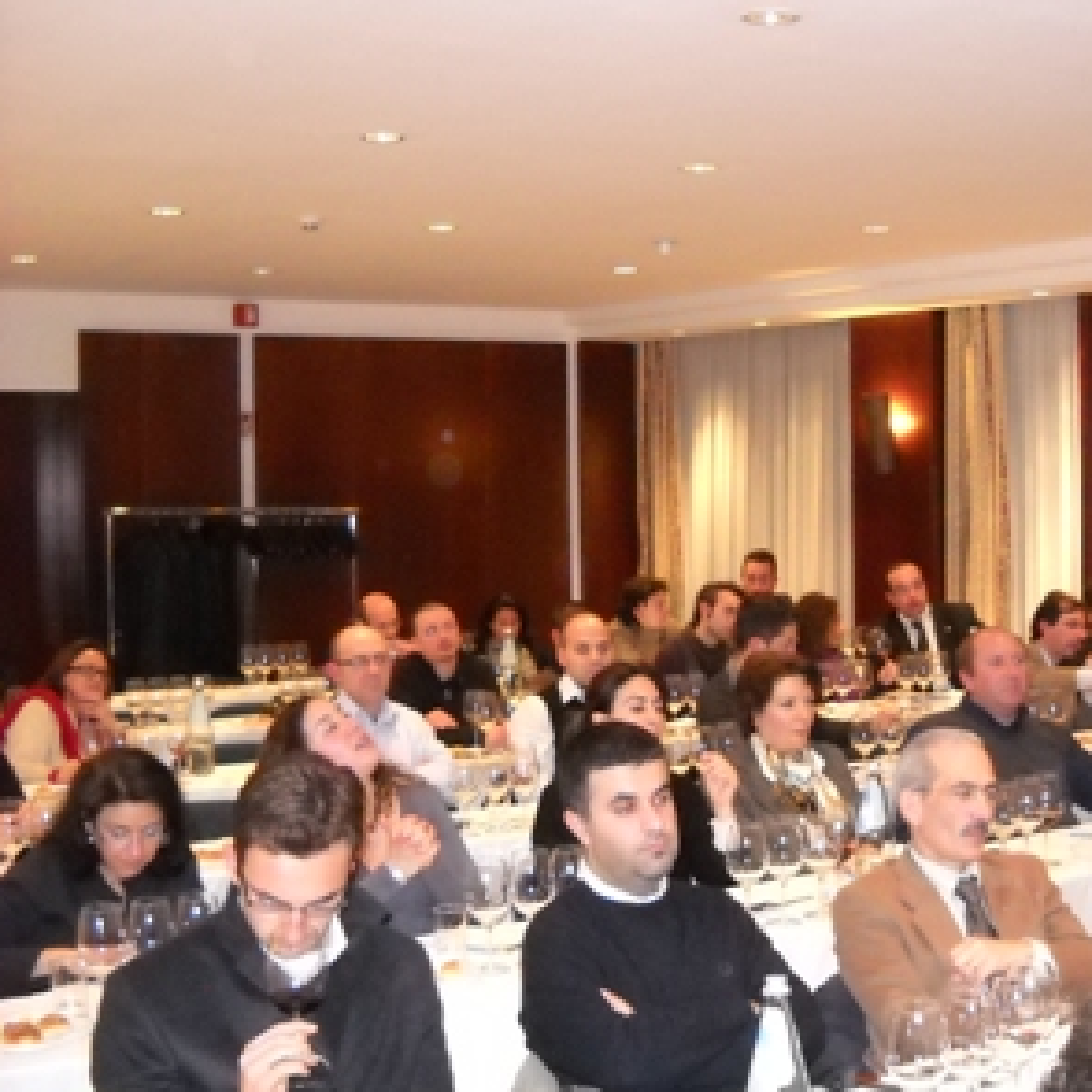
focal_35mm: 55
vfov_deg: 31.1
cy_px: 607
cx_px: 825
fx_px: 1963
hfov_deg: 30.5
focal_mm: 6.72
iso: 766
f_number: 3.1
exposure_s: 1/30
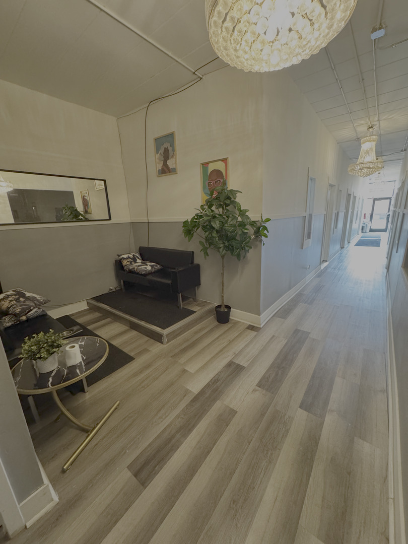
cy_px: 272
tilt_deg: -14.3
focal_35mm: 14
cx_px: 204
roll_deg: +2.7
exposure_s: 1/40
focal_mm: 2.22
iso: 1000
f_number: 2.2
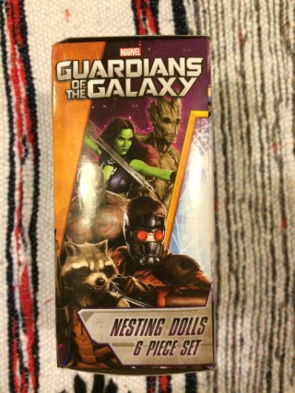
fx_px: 341
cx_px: 148
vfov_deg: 60.0
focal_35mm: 30
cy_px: 196
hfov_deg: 46.8
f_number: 2.2
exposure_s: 1/24
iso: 320
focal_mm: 4.12
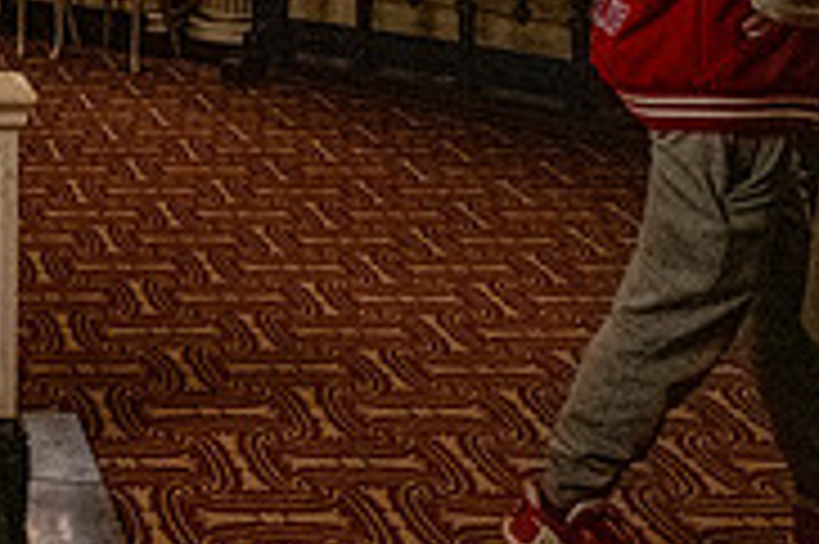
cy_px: -294
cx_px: -198
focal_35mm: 67
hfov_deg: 26.3
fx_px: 1523
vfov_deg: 17.9
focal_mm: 21
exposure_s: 1/400
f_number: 4
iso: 8000
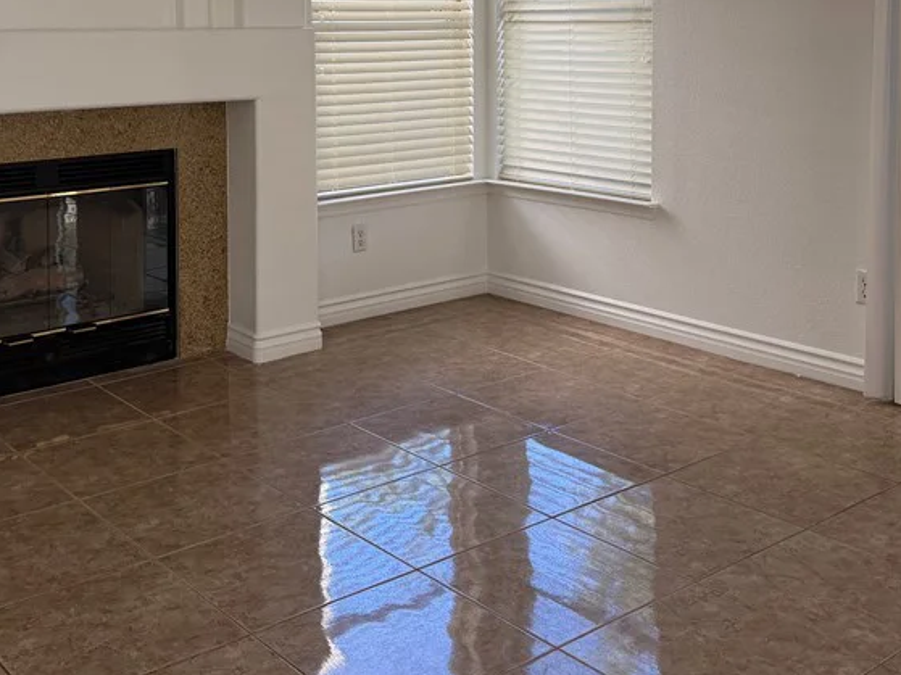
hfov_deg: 42.9
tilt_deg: -4.3
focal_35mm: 44
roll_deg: -0.2
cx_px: 405
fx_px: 1145
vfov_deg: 31.4
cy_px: 76
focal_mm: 6.76
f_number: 1.78
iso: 125
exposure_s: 1/121
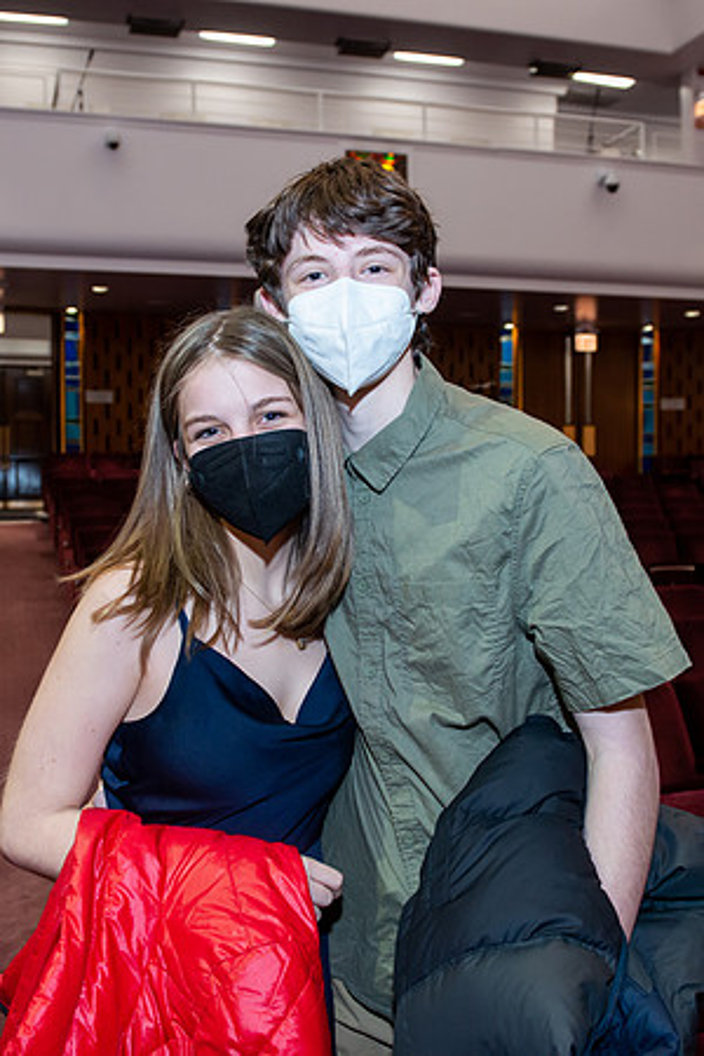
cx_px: 310
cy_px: 515
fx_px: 1081
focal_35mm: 37
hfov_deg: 36.0
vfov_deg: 52.0
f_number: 4
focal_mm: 24
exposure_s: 1/60
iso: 1600
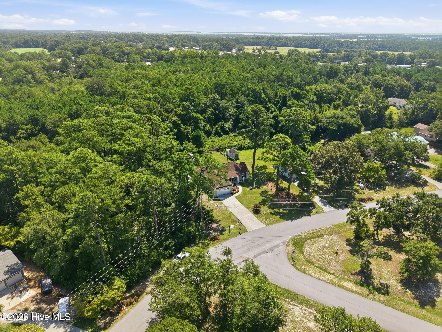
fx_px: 306
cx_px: 221
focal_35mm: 24
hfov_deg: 71.6
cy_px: 166
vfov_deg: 56.8
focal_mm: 8.7
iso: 240
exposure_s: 1/725
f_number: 1.8
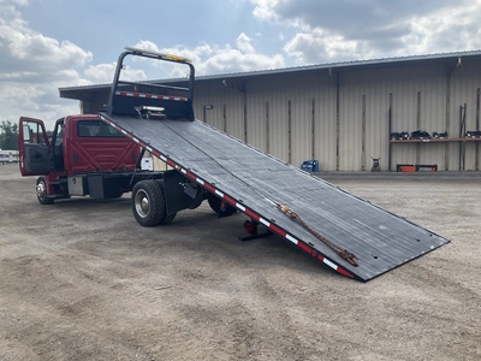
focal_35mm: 29
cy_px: 180
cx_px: 240
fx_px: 403
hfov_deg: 61.7
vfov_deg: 48.2
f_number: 1.8
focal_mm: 3
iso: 25
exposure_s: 1/1311
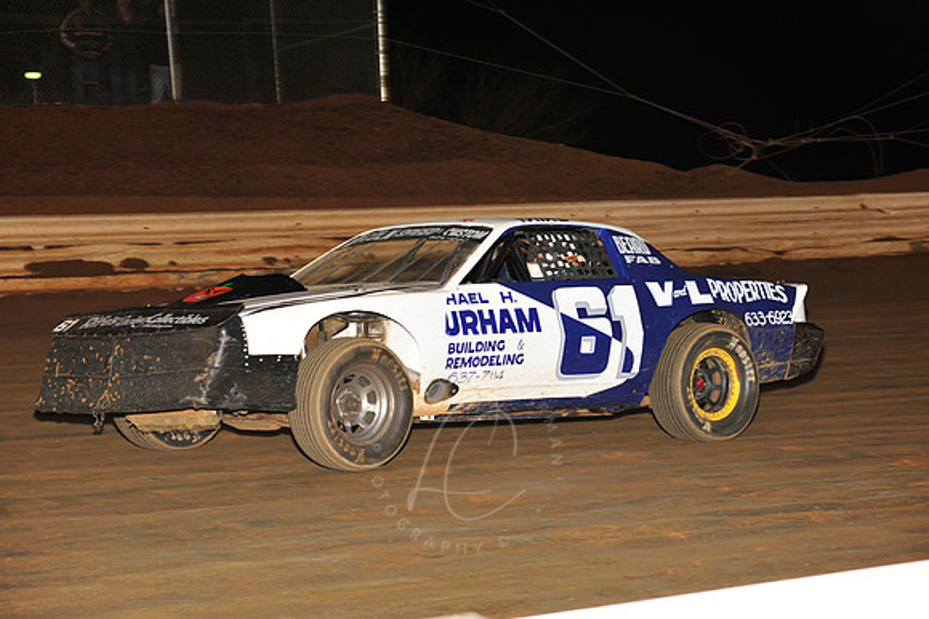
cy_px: 310
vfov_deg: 12.2
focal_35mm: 112
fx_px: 2888
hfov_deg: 18.3
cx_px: 464
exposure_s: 1/250
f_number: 6.3
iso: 800
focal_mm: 112
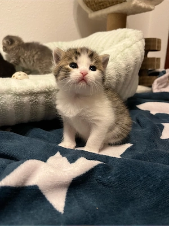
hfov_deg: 53.1
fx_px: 169
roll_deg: -0.2
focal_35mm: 26
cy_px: 113
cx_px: 84
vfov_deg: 67.3
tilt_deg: -16.9
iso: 500
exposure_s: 1/33
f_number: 1.6
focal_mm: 5.1
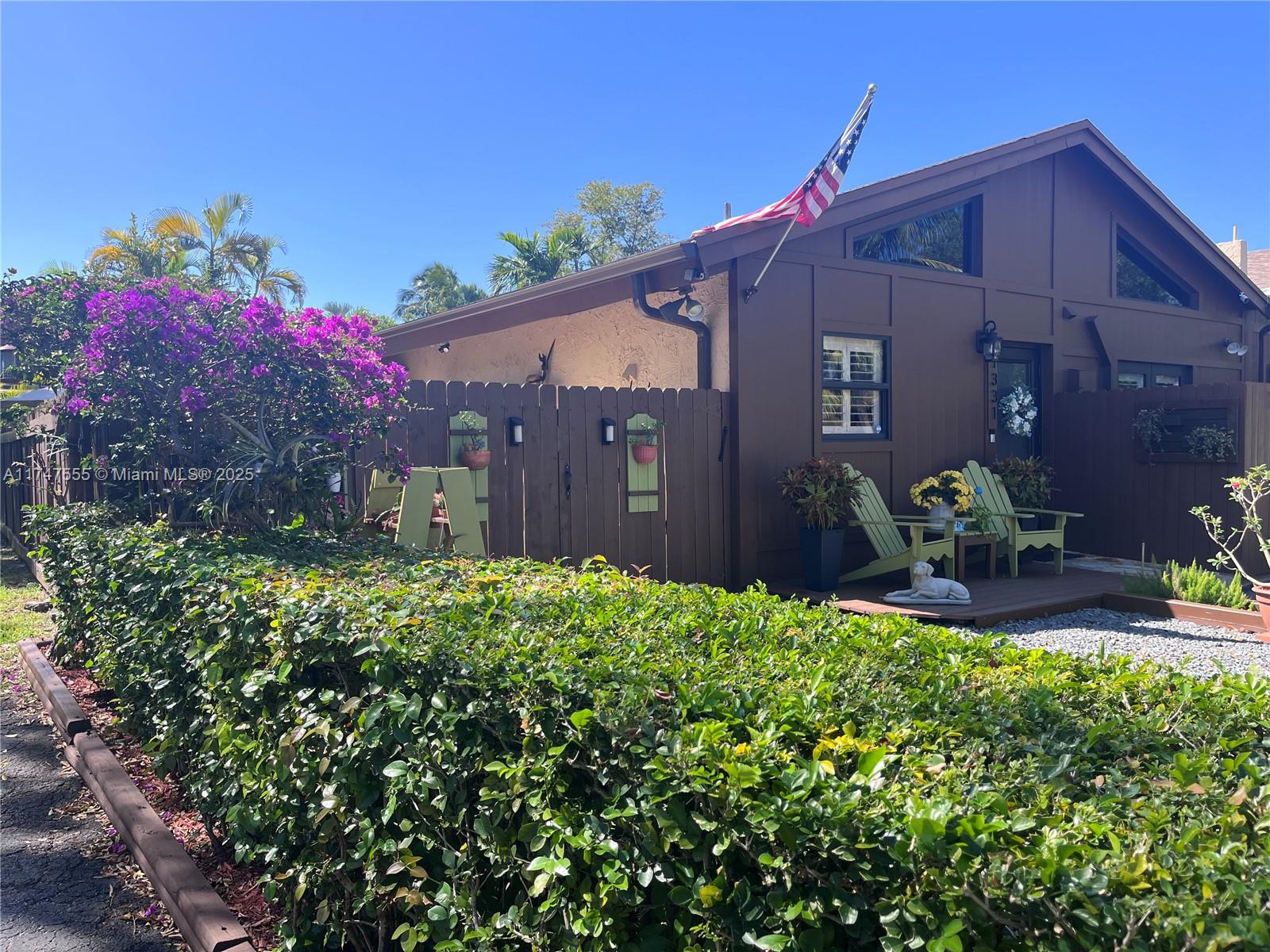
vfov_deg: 53.1
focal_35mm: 26
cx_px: 635
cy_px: 476
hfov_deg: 67.3
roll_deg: +0.7
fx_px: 954
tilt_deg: -2.1
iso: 50
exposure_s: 1/1279
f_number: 1.6
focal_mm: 5.1
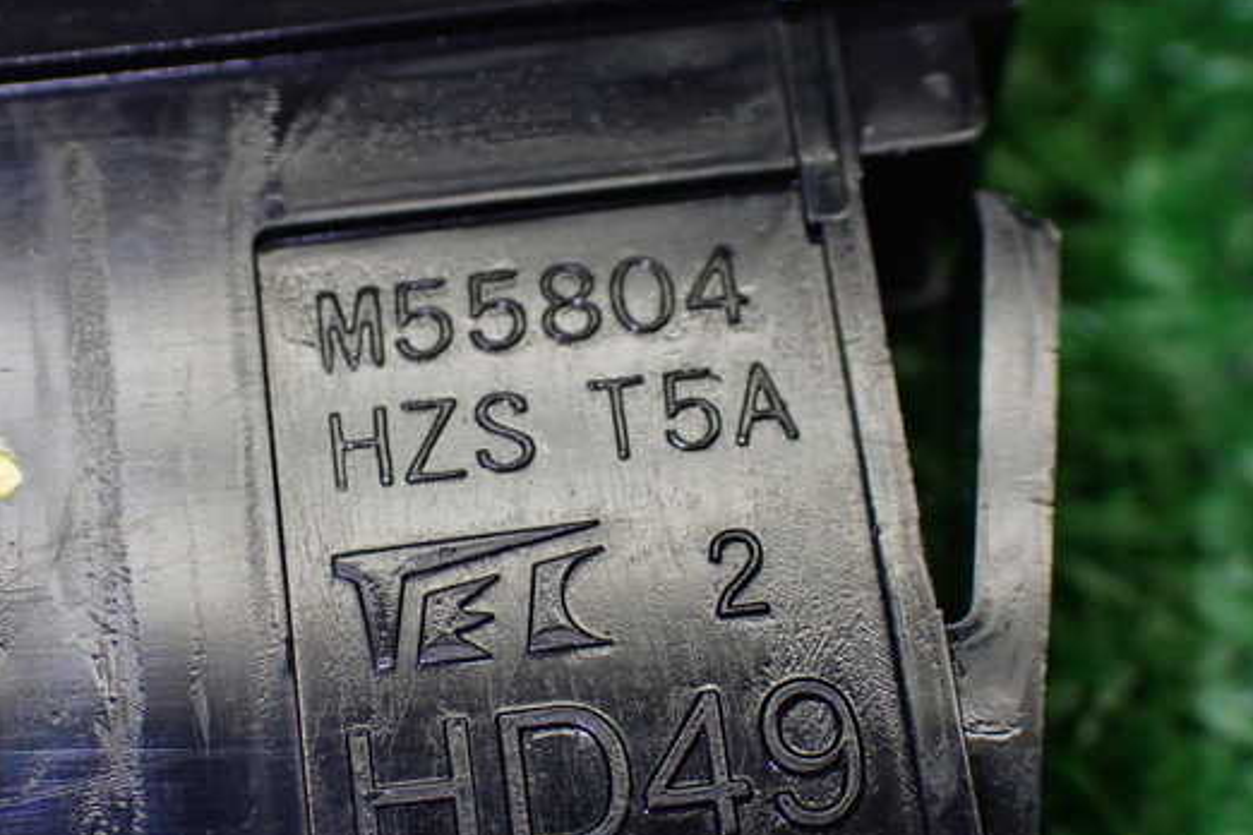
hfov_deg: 22.1
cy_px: 470
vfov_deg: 14.9
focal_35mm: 92
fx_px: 3202
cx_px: 562
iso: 800
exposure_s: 1/160
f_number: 4.1
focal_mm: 13.65
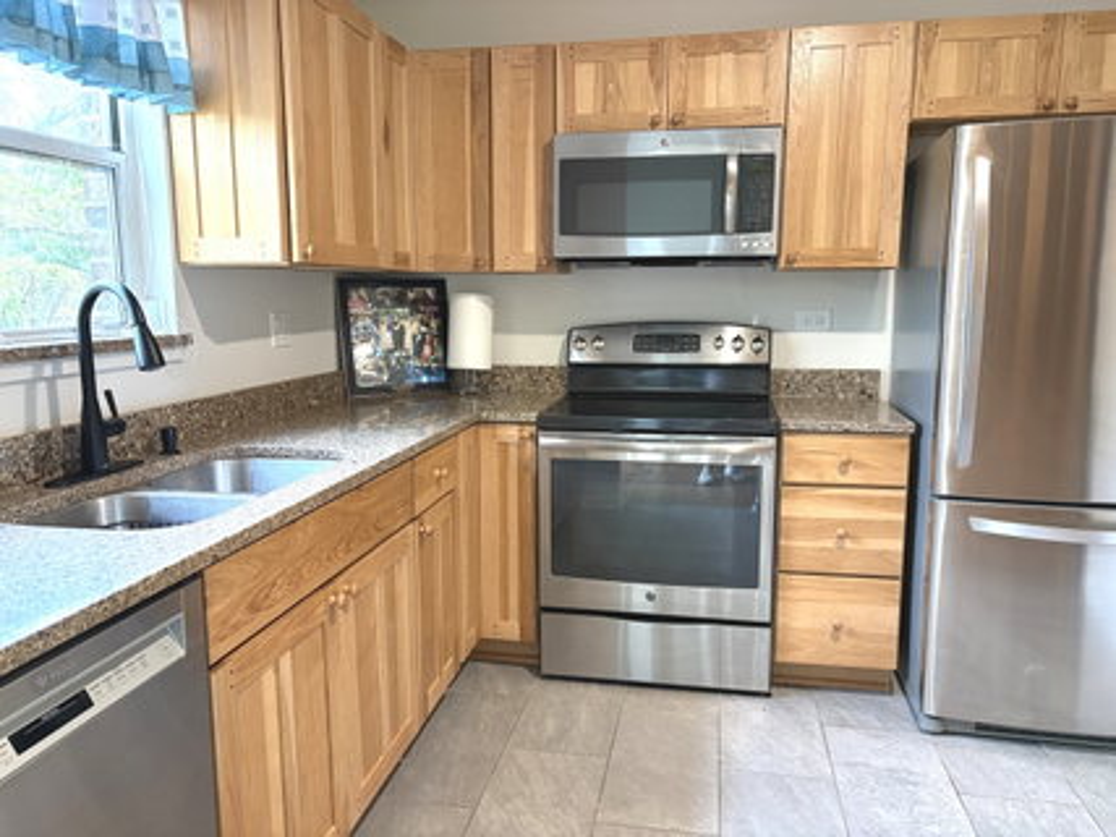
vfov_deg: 53.0
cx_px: 558
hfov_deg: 67.3
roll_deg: +0.0
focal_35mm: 26
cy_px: 418
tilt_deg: -8.4
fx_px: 838
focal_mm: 5.96
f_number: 1.6
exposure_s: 1/60
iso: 320
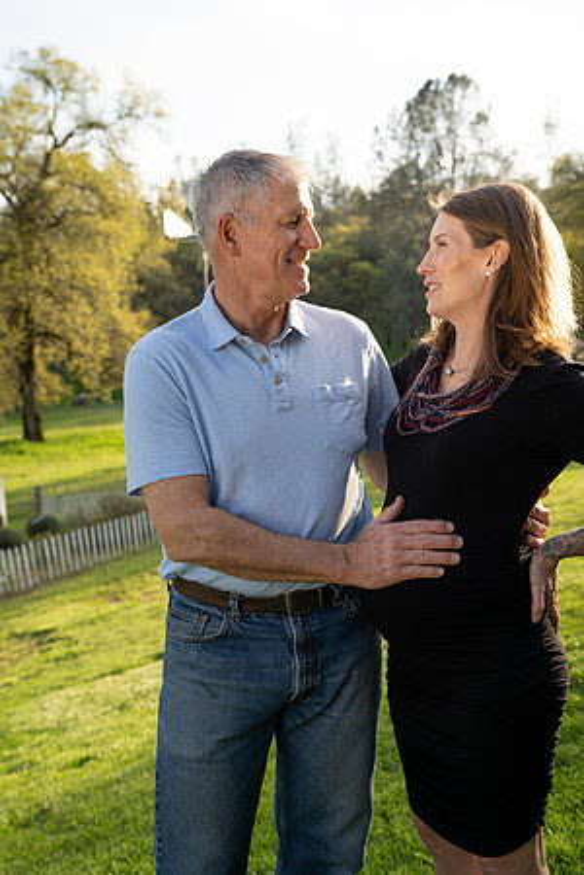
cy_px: 438
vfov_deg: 48.5
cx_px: 292
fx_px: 973
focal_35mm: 40
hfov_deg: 33.4
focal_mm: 40
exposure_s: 1/250
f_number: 4.5
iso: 125
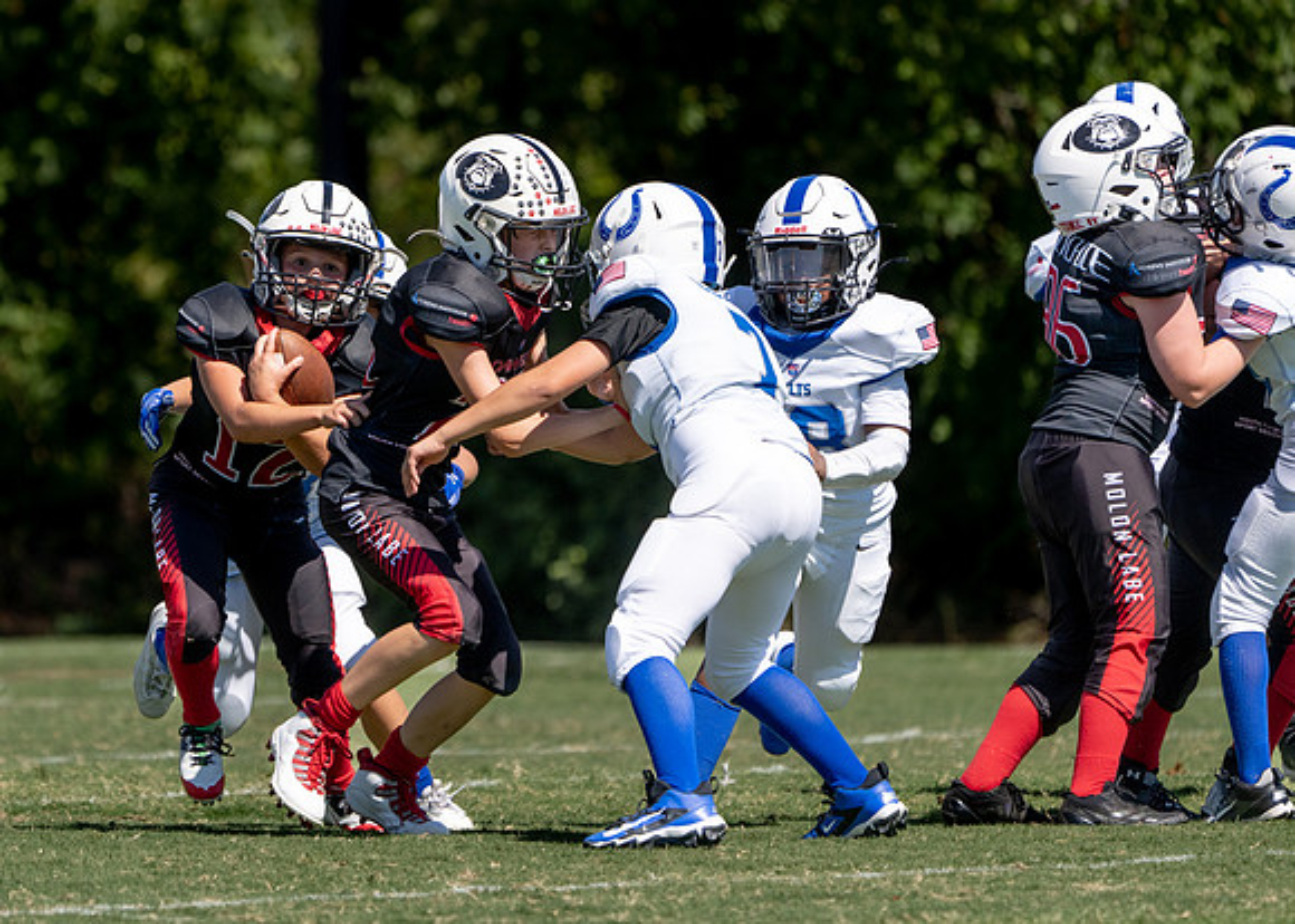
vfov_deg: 3.5
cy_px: 439
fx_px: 15015
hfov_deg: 4.9
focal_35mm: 408
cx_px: 418
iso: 320
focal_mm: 306
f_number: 5.6
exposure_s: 1/2000
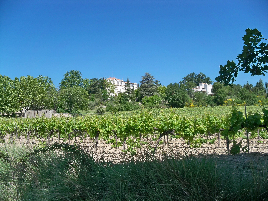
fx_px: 271
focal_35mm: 35
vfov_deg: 40.7
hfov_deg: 52.6
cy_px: 100
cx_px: 134
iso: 80
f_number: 3.5
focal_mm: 6.2
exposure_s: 1/640
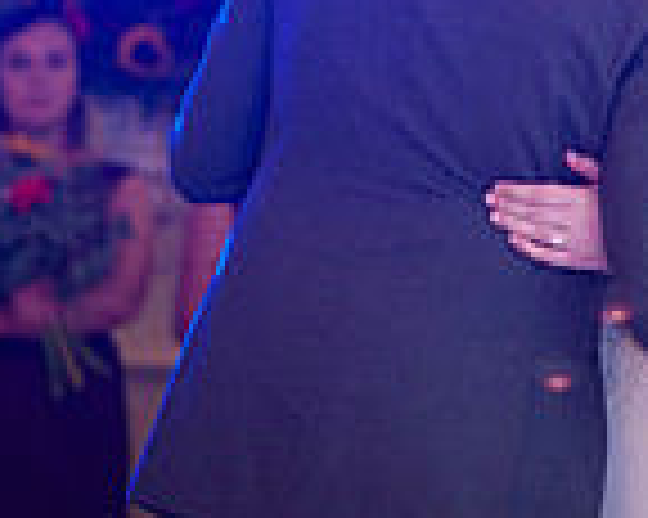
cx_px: 596
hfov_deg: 7.7
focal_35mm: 249
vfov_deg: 6.1
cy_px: -477
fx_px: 4772
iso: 1600
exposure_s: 1/160
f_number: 2.8
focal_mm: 85
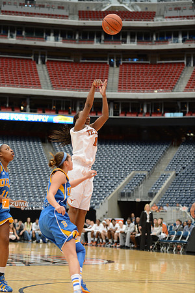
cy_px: 146
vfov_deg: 24.8
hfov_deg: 16.7
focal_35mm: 82
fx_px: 666
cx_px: 98
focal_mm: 82
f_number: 2.8
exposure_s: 1/1250
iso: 1250
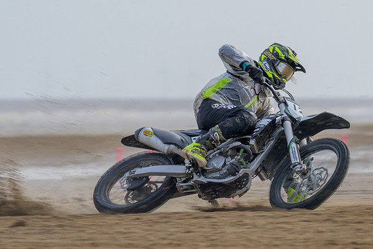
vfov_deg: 1.7
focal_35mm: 795
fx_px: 8236
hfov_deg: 2.6
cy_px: 152
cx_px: 217
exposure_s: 1/250
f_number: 8
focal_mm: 410
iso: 125
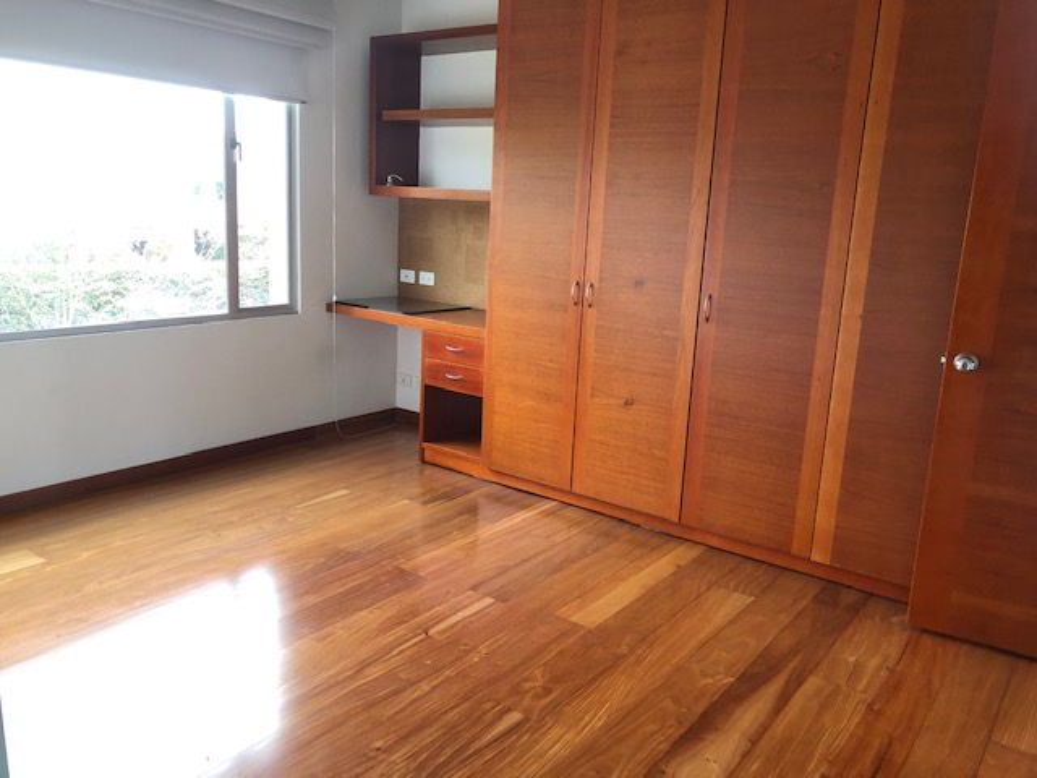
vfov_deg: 49.7
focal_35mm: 28
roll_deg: -4.7
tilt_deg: -12.8
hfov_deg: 63.4
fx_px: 839
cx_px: 518
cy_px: 389
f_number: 1.8
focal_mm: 3.99
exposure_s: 1/30
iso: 32
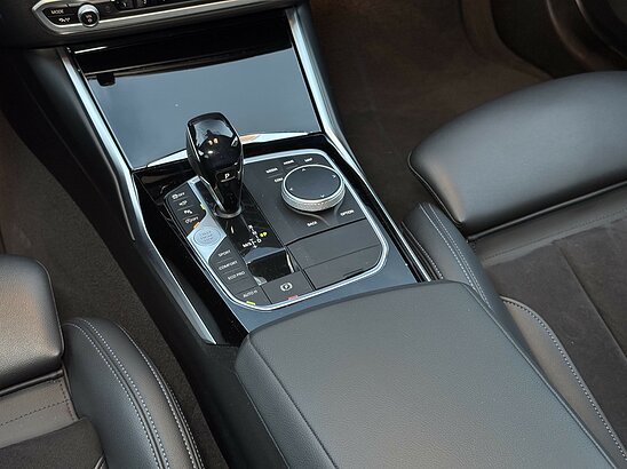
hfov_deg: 39.7
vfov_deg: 30.2
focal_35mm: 48
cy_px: 234
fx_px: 869
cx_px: 314
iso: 640
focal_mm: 6.76
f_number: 1.78
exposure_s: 1/25
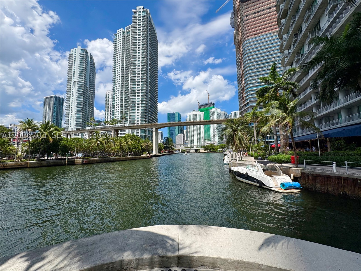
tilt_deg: +6.5
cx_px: 180
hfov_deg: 102.1
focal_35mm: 14
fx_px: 146
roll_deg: +2.2
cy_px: 136
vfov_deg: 85.7
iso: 50
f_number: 2.2
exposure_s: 1/2342
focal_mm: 2.22
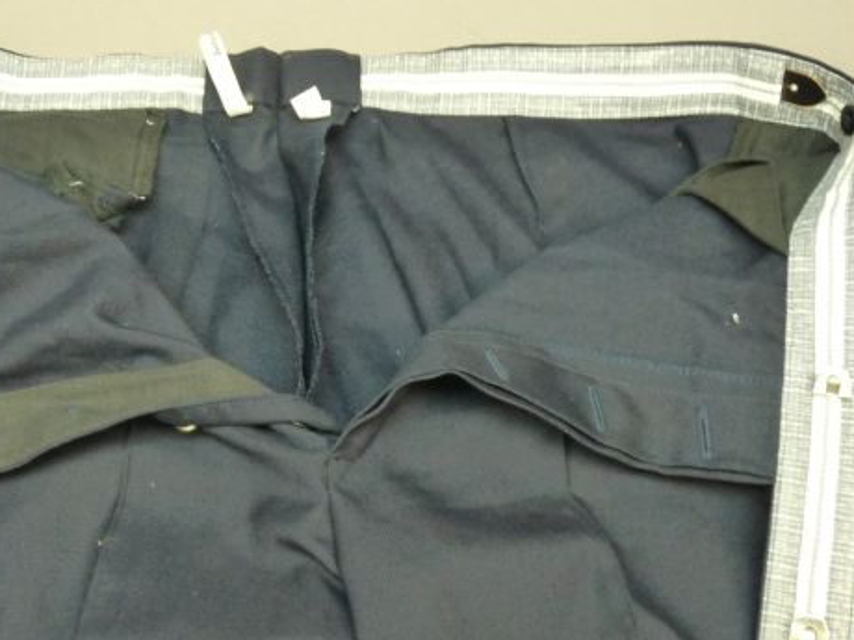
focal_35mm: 47
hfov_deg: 40.2
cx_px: 336
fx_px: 1160
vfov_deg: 30.8
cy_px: 367
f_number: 2.8
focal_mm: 4.8
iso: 400
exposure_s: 1/25
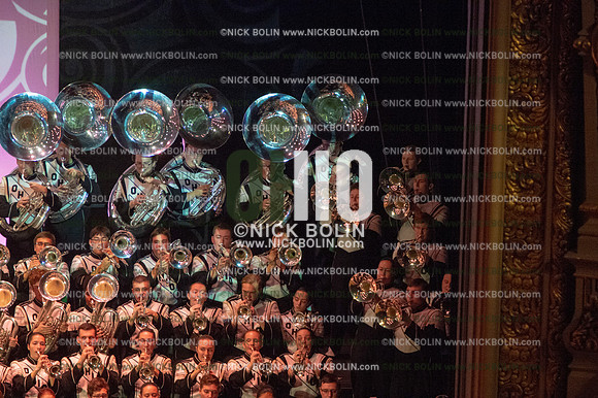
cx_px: 299
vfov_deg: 4.6
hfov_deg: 6.9
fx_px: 4980
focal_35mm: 300
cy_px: 199
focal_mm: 300
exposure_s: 1/250
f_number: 5.6
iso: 8000
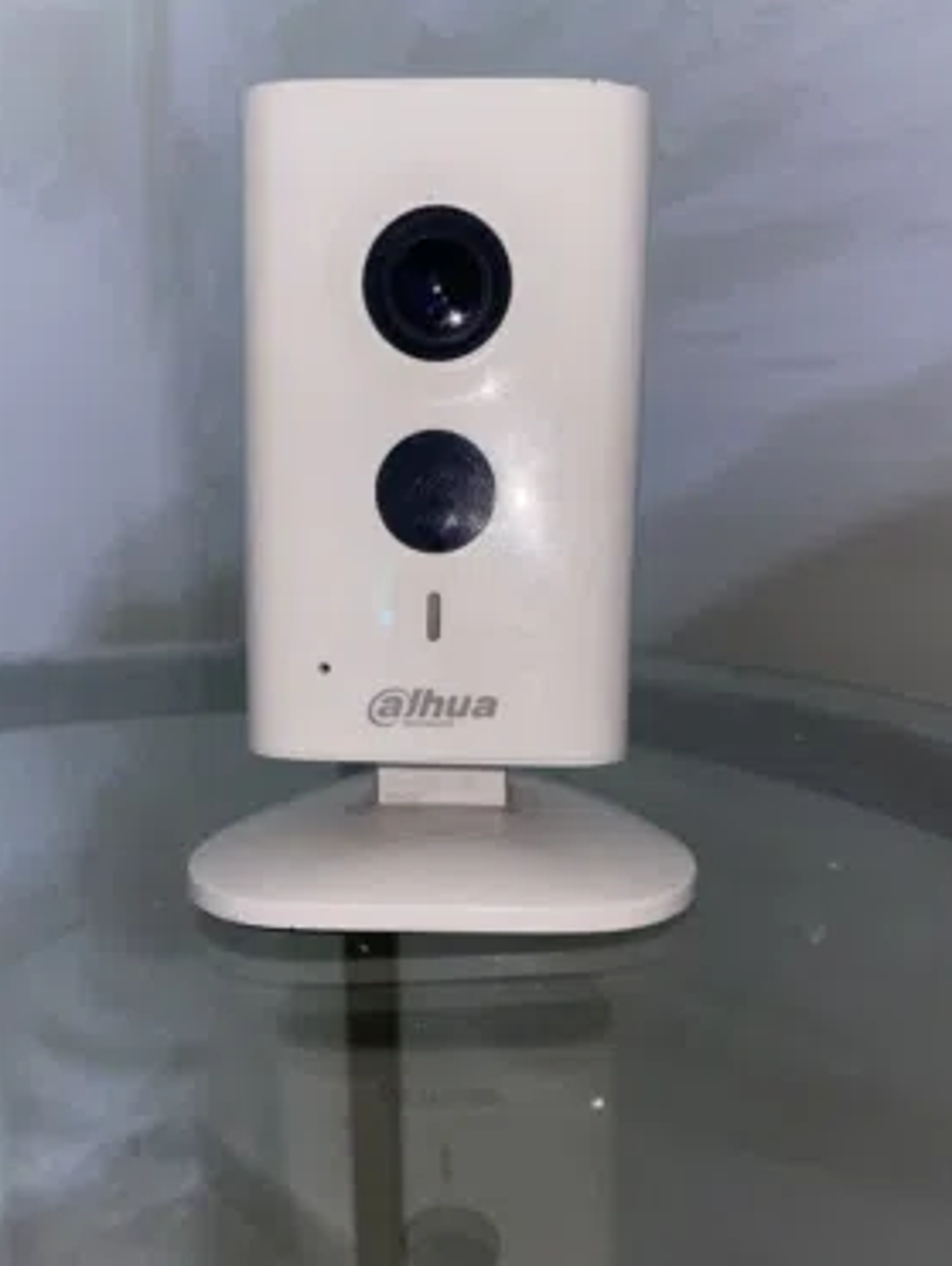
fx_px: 1025
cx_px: 474
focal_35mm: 28
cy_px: 665
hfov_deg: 49.8
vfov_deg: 63.4
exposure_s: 1/18
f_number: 1.8
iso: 32
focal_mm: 4.25
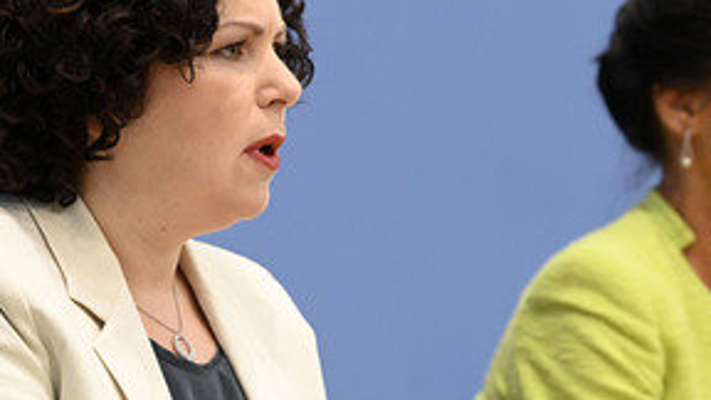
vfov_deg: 5.5
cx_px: 320
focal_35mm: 221
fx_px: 4166
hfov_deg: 9.8
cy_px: 210
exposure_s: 1/640
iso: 5000
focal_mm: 135
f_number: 5.6
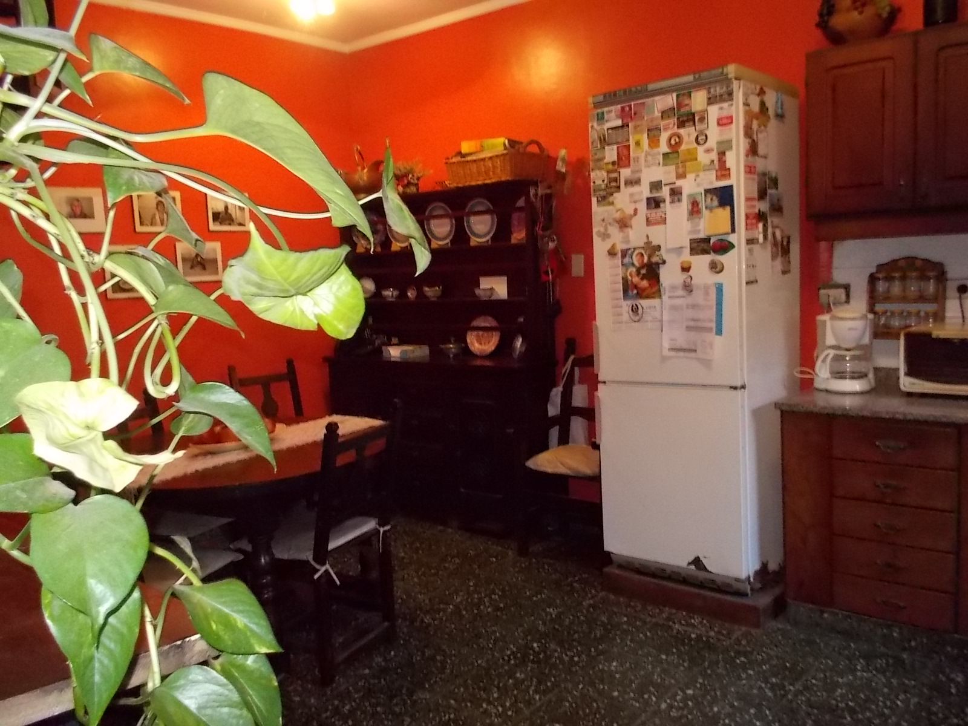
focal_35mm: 29
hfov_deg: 61.7
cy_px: 363
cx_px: 484
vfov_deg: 48.2
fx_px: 811
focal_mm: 4.1
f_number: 3.3
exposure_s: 1/30
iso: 640
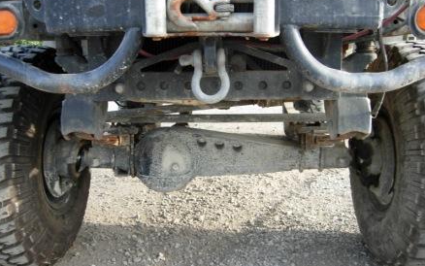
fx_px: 452
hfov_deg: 50.4
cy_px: 117
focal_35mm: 39
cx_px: 209
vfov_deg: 32.8
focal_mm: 7.5
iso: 50
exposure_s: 1/60.4
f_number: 2.7
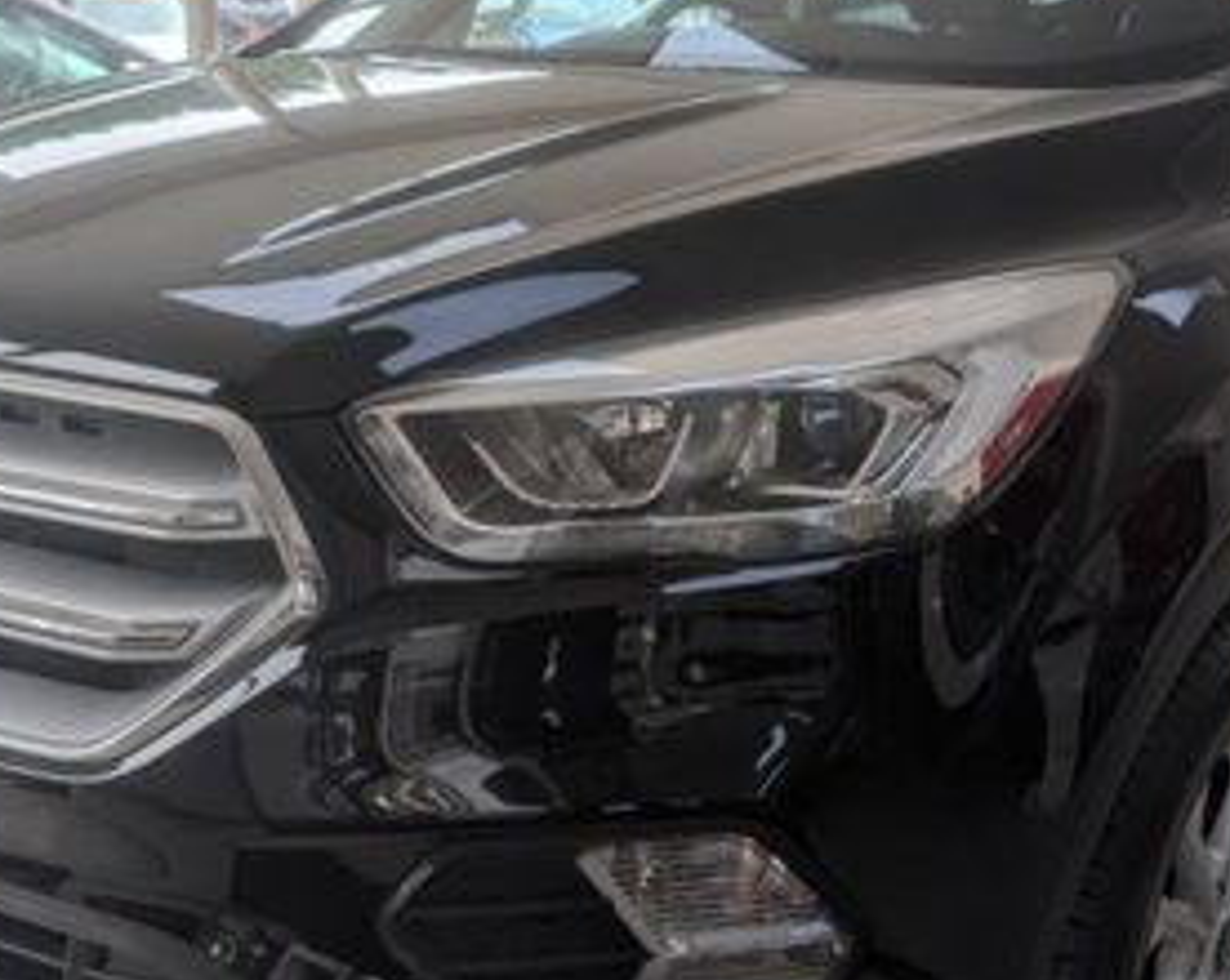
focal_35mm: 51
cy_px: 579
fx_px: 1854
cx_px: 700
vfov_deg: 29.6
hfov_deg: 36.6
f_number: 1.68
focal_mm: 6.9
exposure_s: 1/159
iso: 21
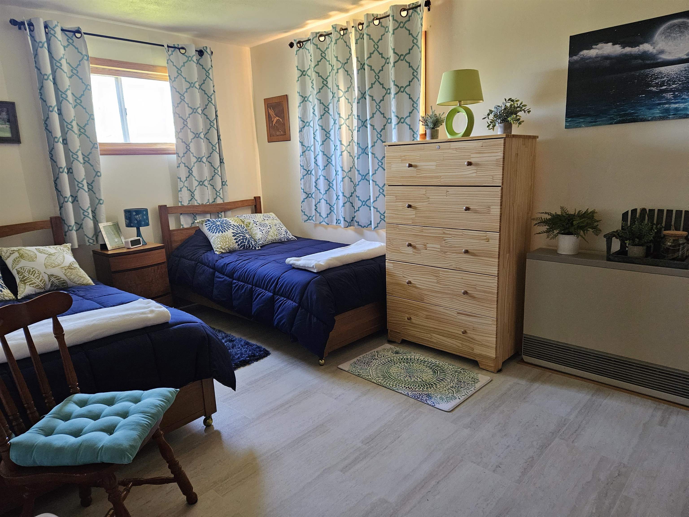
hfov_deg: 73.9
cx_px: 344
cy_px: 258
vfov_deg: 58.9
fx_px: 458
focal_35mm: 23
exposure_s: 1/120
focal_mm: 5.4
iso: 1000
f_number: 1.8
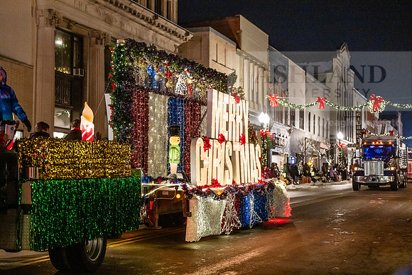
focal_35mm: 71
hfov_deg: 28.4
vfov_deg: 19.2
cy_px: 138
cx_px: 206
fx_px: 813
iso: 6400
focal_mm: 71
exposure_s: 1/200
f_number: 3.2
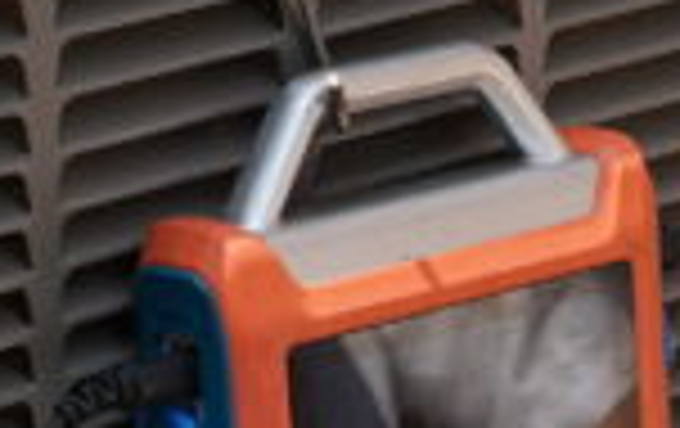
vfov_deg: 5.0
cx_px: 1130
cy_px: 755
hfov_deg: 7.8
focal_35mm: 262
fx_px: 4864
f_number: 6.3
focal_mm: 38
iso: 100
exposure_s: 1/160
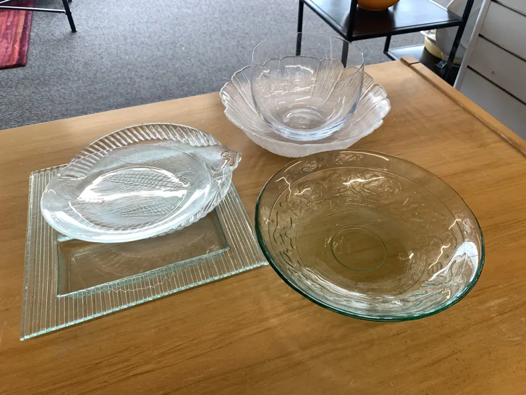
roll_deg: +0.7
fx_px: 395
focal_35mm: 26
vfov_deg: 53.1
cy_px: 198
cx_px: 263
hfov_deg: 67.3
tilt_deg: -44.2
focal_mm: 4.25
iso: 40
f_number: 1.8
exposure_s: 1/100
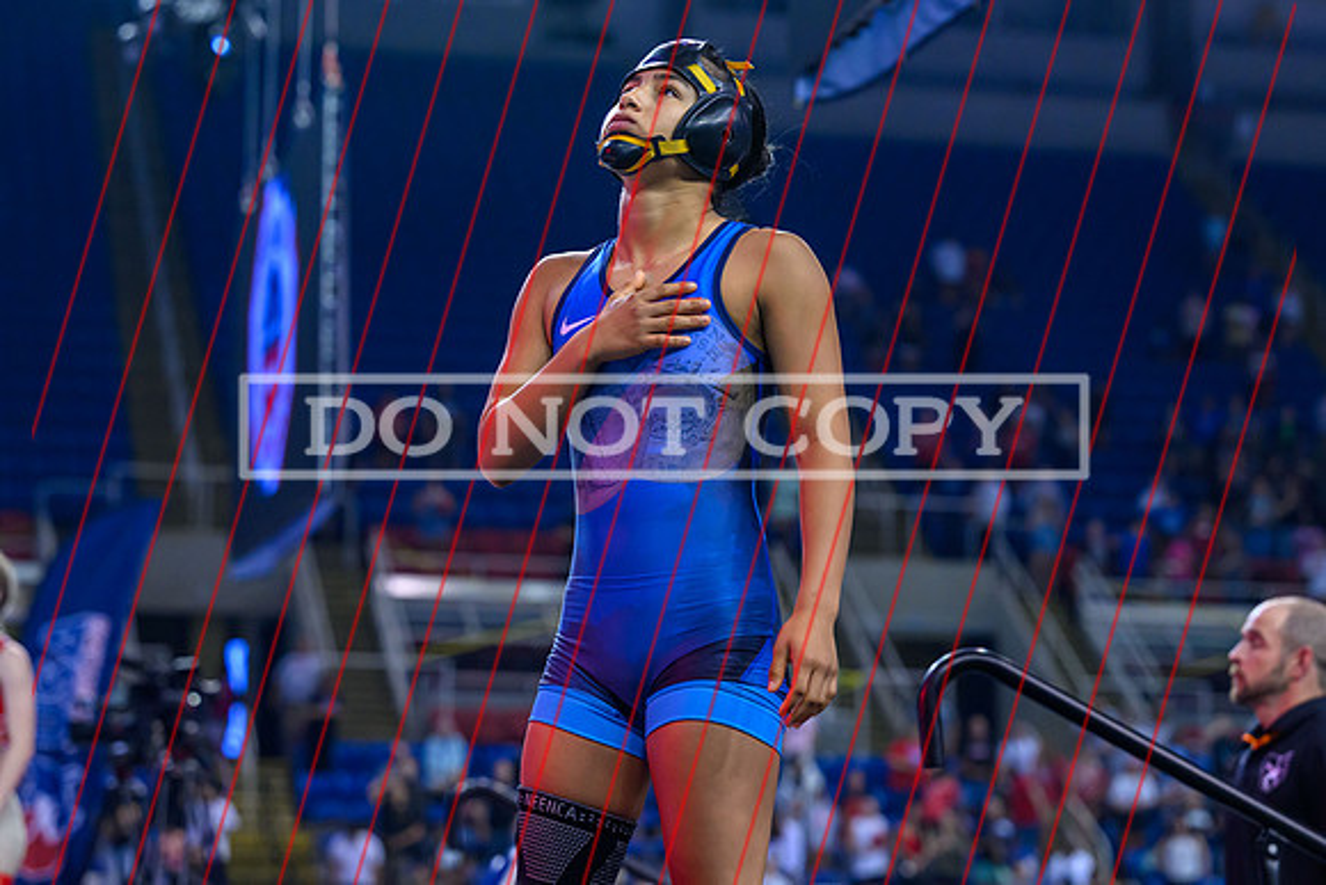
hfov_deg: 19.5
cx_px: 631
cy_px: 374
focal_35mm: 105
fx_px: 3860
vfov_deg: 13.1
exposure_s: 1/640
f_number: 3.5
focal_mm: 84
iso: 3200
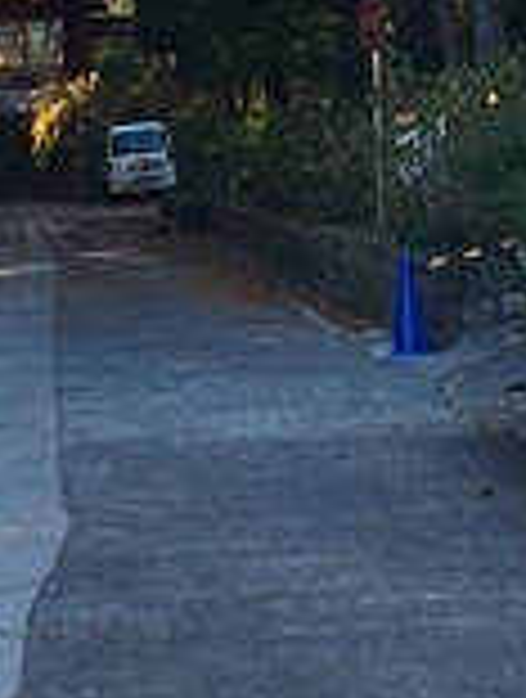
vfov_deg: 8.8
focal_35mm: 224
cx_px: 220
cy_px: 27
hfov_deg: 6.7
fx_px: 4520
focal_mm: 4.15
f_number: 2.2
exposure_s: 1/377
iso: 25
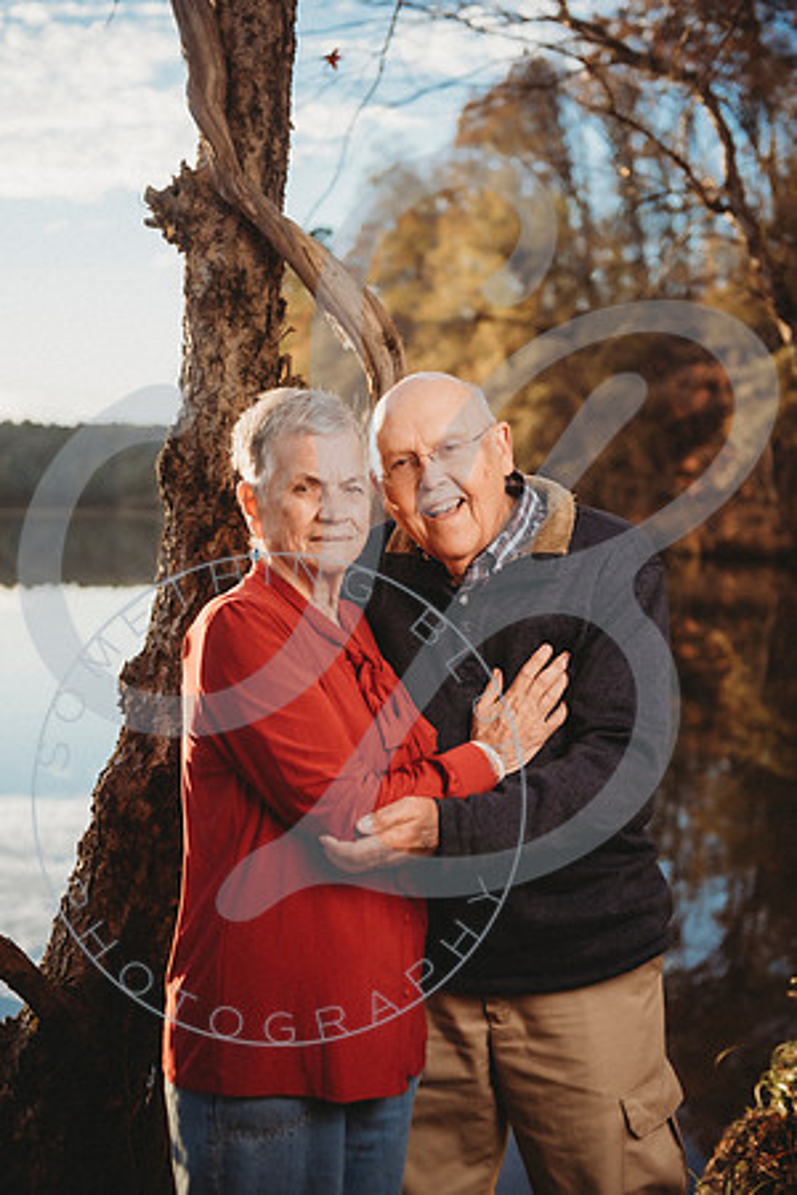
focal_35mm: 48
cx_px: 398
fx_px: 1594
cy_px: 598
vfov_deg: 41.1
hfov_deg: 28.1
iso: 100
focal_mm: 48
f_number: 2.8
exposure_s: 1/400
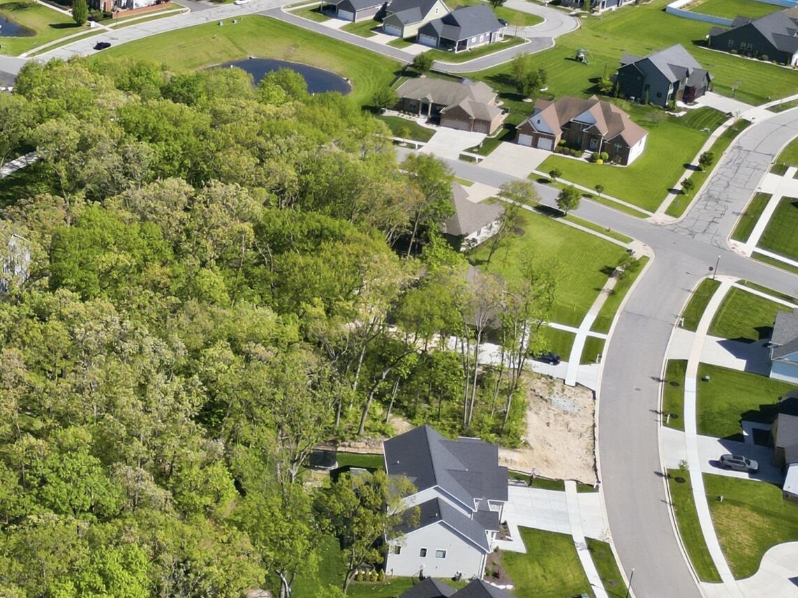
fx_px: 1452
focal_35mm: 63
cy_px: 236
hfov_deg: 29.0
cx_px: 20
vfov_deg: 23.2
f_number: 1.7
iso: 120
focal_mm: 6.7
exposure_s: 1/2500
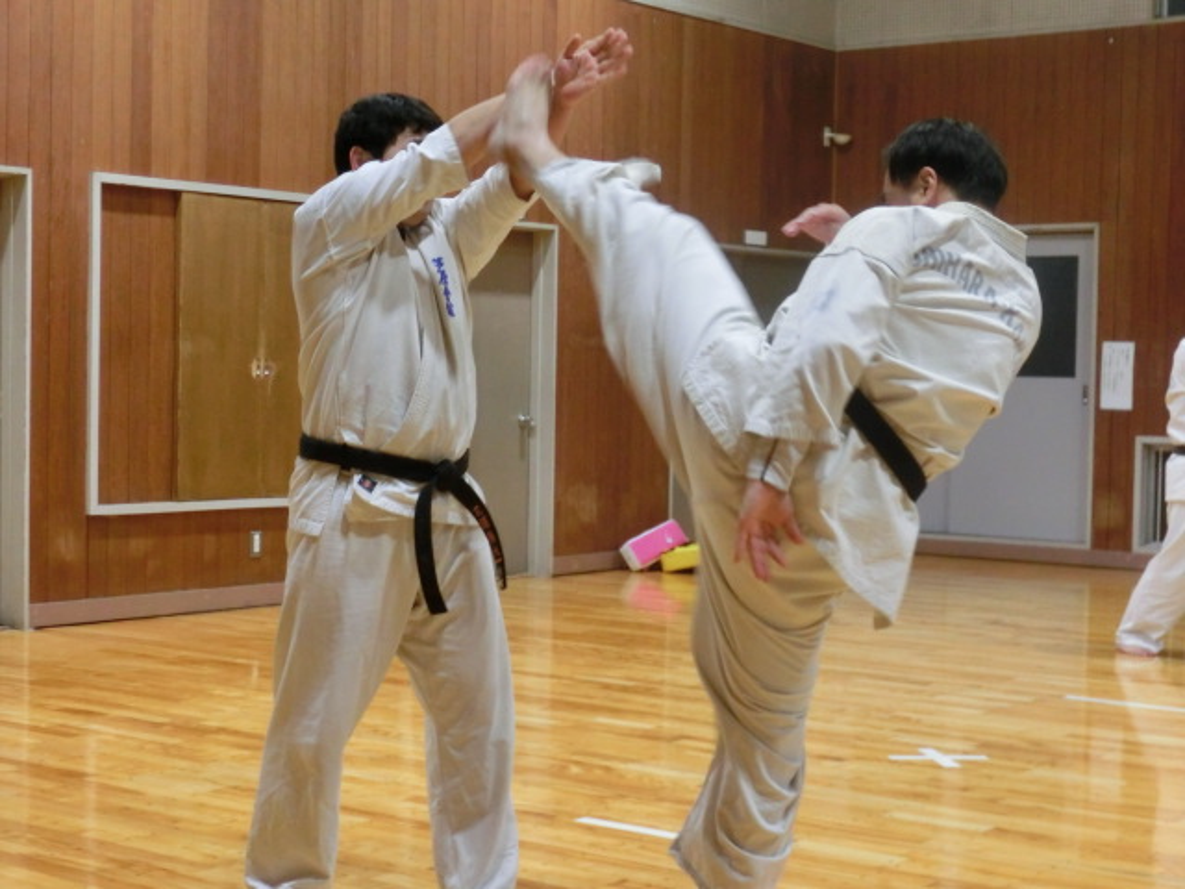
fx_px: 2157
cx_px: 592
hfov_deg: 30.7
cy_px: 444
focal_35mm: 63
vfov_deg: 23.3
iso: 800
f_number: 5.1
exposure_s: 1/80
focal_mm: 11.3
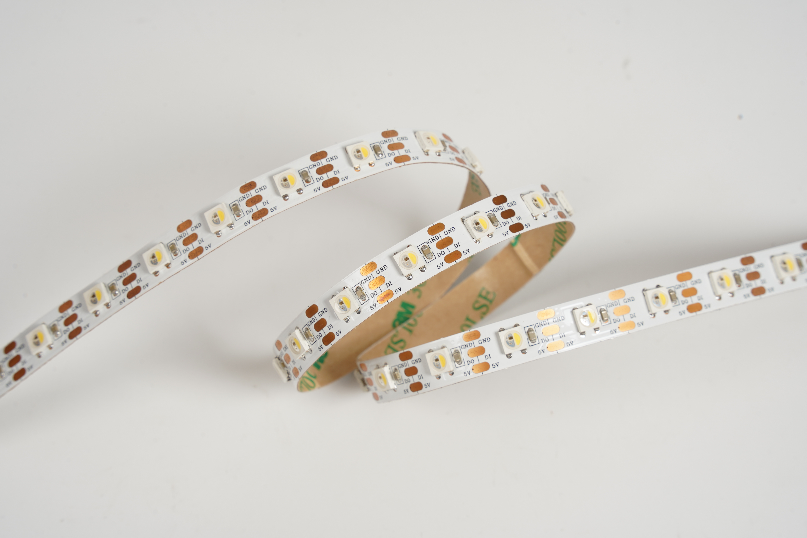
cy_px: 269
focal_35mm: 113
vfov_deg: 12.1
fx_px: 2533
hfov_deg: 18.1
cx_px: 404
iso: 100
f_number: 14
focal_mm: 113
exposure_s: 1/125
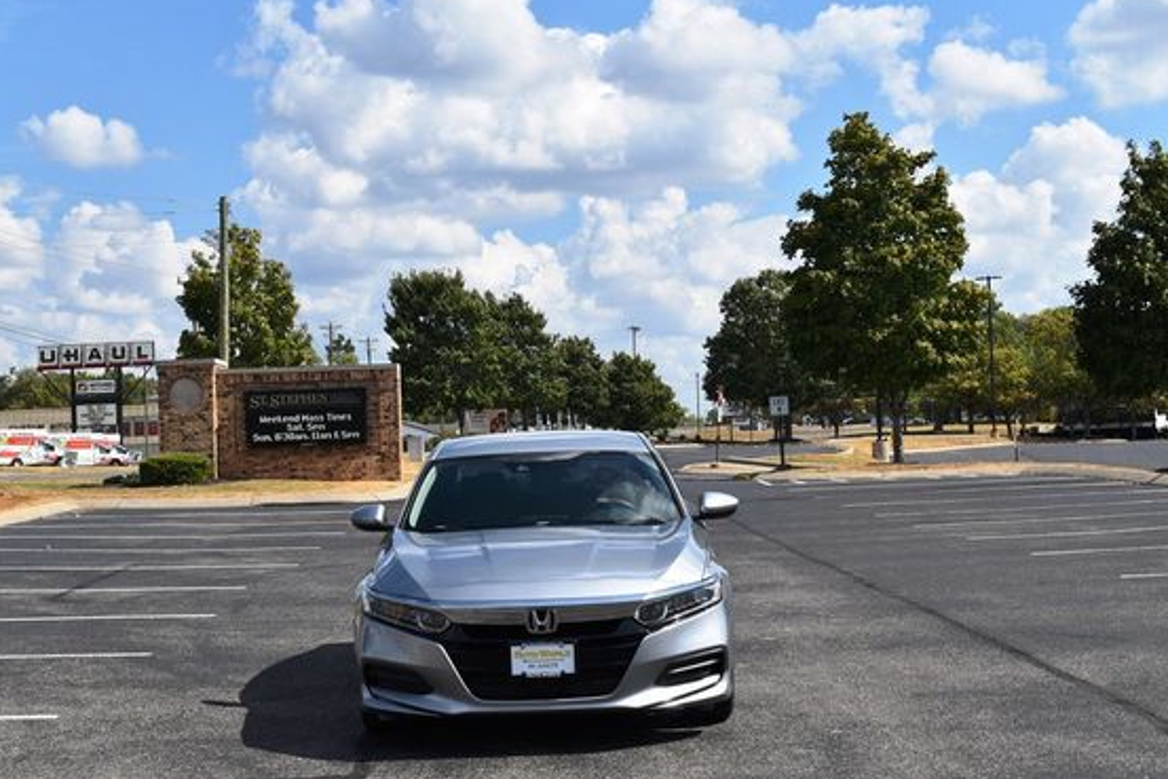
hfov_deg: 33.9
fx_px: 1915
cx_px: 532
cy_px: 375
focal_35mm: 59
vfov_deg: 23.0
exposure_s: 1/320
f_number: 9
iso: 100
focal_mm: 34
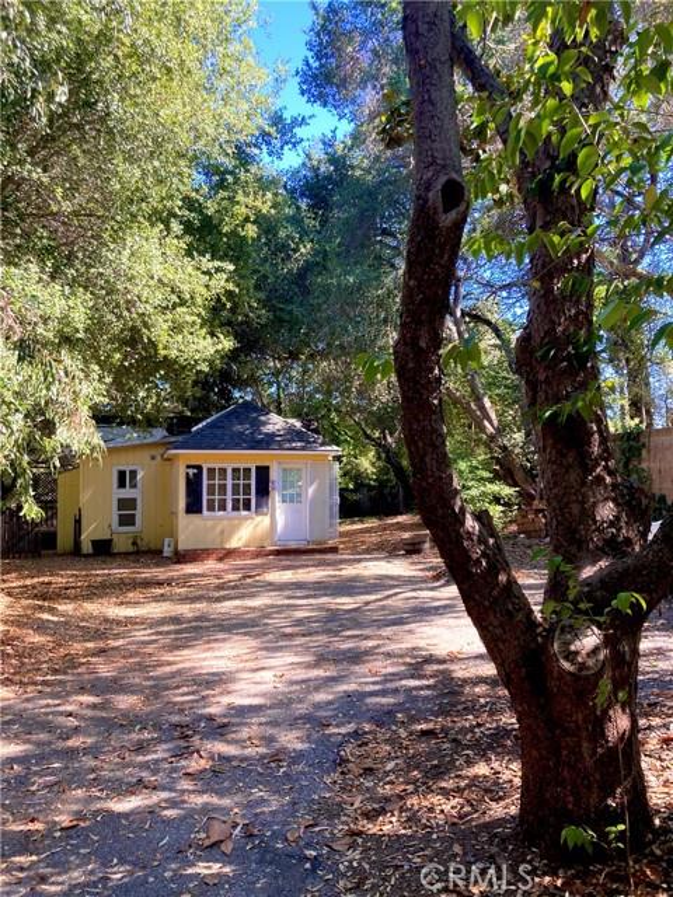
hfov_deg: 49.7
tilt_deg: +1.8
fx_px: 726
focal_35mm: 28
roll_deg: +1.1
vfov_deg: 63.4
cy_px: 448
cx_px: 336
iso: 25
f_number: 1.8
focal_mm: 3.99
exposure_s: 1/121
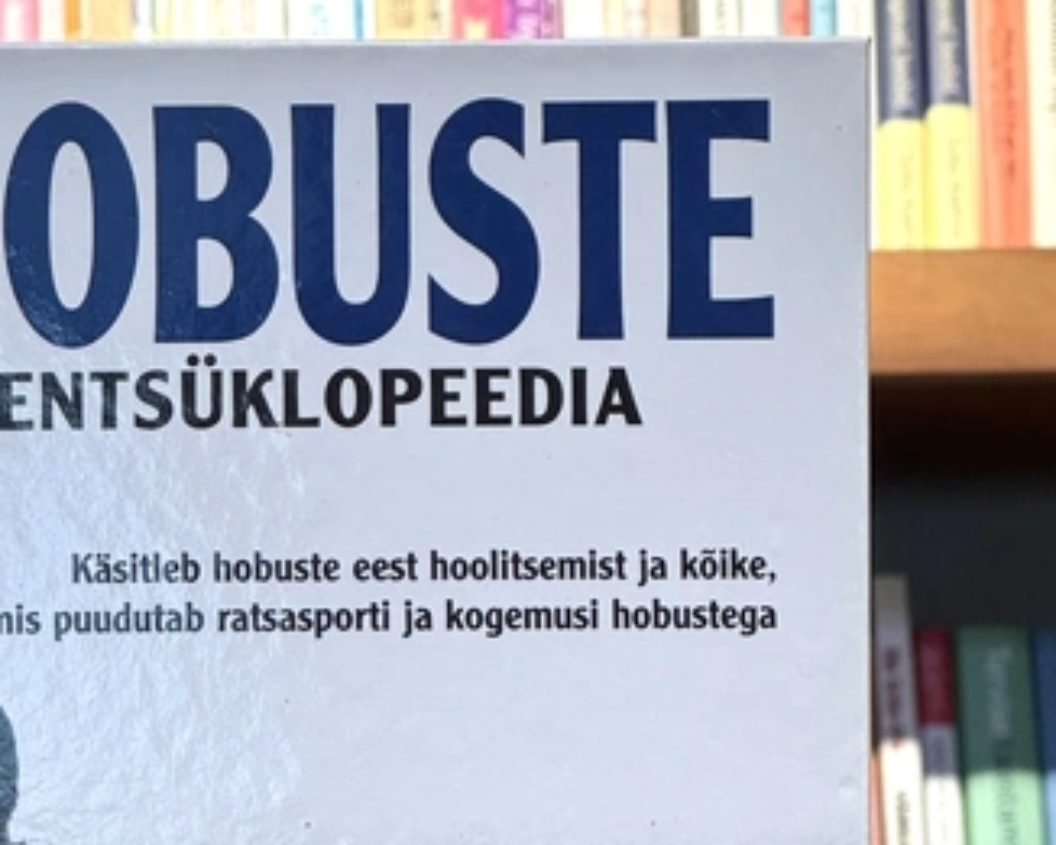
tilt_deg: -0.3
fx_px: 4908
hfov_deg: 12.3
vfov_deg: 9.8
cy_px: 827
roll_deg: +0.2
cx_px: 342
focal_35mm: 157
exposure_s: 1/99
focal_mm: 9
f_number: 2.8
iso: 200
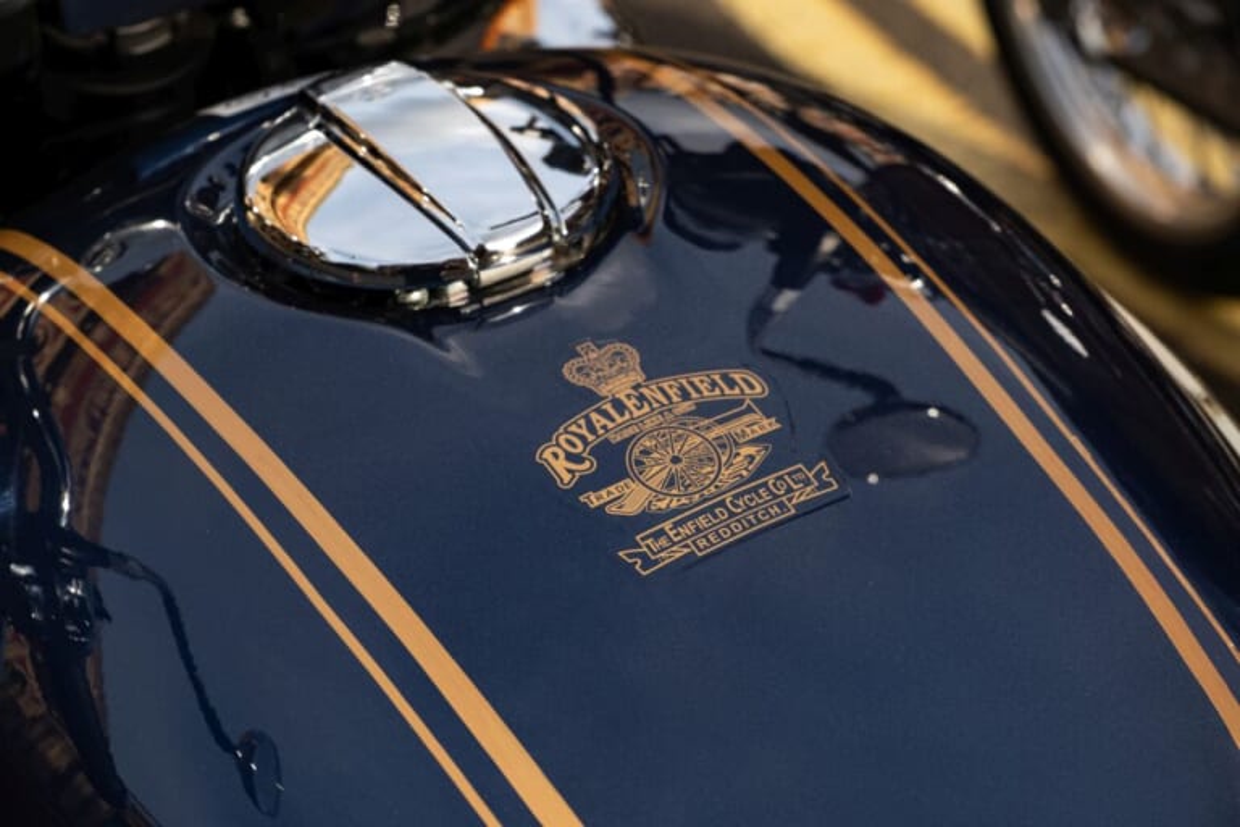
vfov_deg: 18.2
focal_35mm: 75
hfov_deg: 27.0
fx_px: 2583
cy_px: 414
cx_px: 620
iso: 250
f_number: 7.1
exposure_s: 1/250
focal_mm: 50
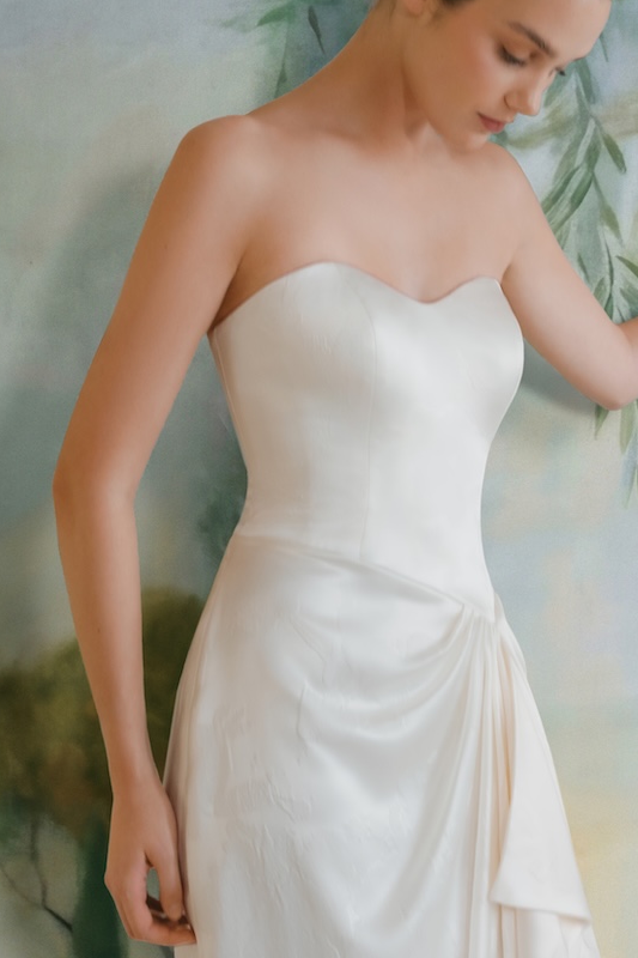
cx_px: 392
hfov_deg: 19.4
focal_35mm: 70
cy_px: 872
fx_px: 1861
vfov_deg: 27.7
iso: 800
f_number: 5
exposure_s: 1/125
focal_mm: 28
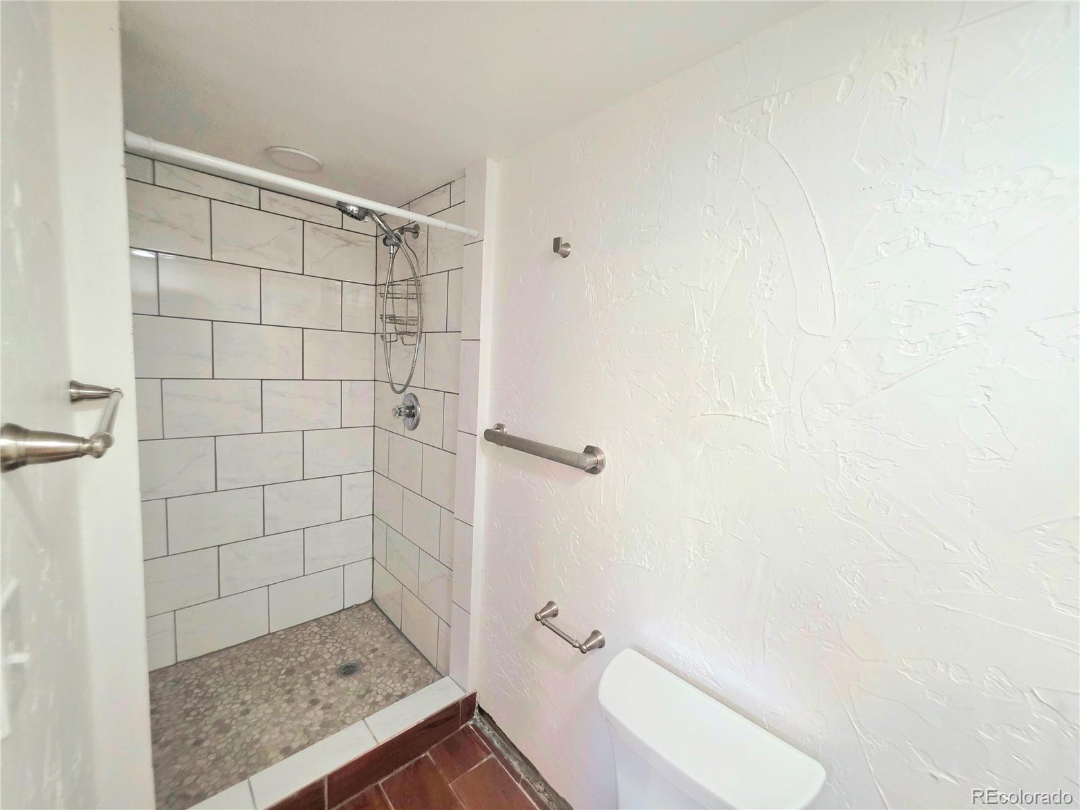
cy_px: 405
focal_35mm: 13
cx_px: 540
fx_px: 406
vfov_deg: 89.9
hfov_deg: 106.2
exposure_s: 1/120
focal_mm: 2.2
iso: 320
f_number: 1.9
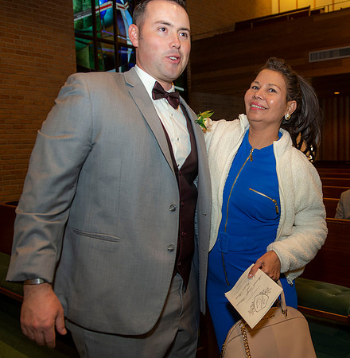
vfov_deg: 46.3
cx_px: 251
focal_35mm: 36
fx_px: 418
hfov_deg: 44.3
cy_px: 179
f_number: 4
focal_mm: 28
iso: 640
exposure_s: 1/125
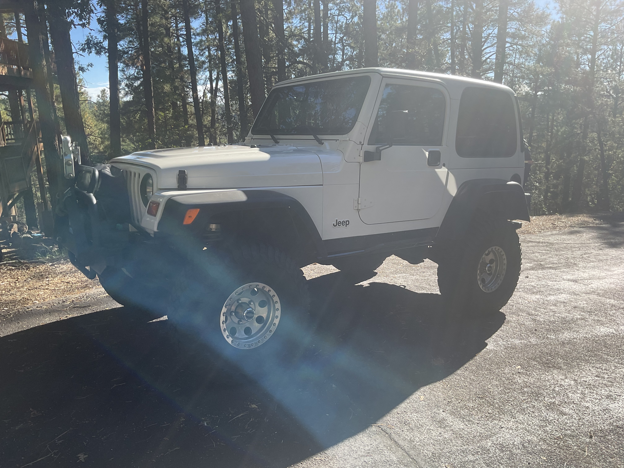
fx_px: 523
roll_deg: +1.3
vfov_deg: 48.2
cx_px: 312
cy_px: 234
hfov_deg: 61.7
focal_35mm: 29
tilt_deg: -12.3
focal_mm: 3
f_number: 1.8
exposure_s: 1/657
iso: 16
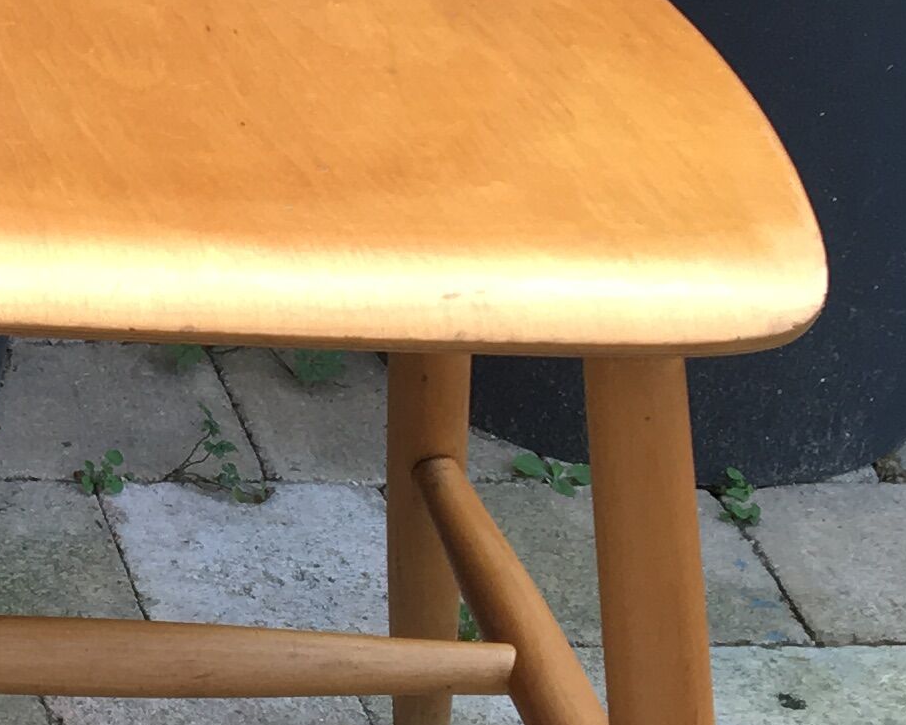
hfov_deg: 14.3
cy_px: 68
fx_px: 3379
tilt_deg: -24.1
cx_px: -459
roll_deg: -0.3
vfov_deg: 12.2
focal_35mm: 126
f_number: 2.2
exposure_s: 1/50
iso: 32
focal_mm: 4.15
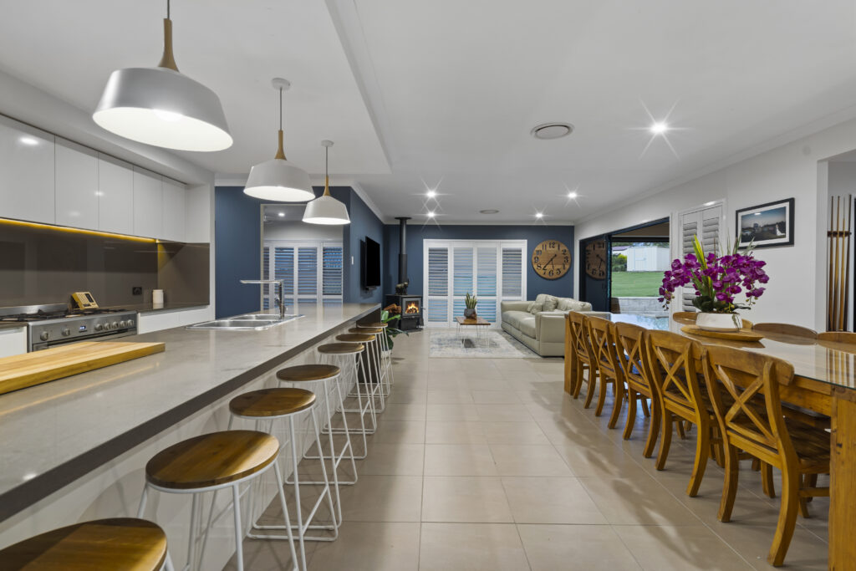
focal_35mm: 16
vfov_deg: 73.8
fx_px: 380
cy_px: 286
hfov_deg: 96.7
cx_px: 428
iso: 800
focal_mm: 16
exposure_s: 1/1.25
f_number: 7.1
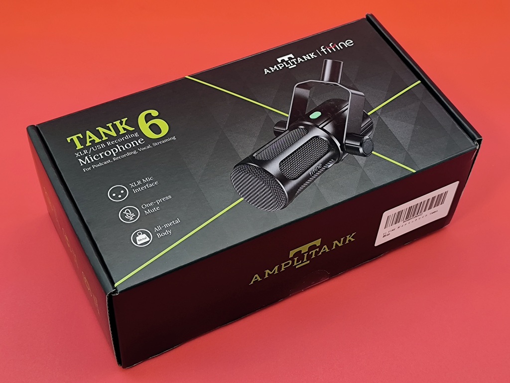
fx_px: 825
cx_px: 255
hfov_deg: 34.3
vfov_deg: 26.1
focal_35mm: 56
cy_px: 192
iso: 640
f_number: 1.65
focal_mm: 6.14
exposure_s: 1/100
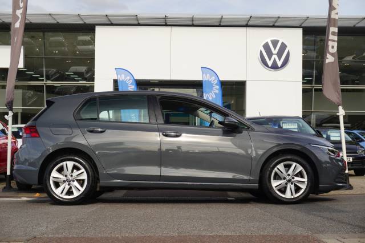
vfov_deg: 26.5
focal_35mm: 51
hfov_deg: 38.9
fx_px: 517
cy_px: 122
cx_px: 182
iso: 100
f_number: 8
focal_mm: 34
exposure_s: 1/90
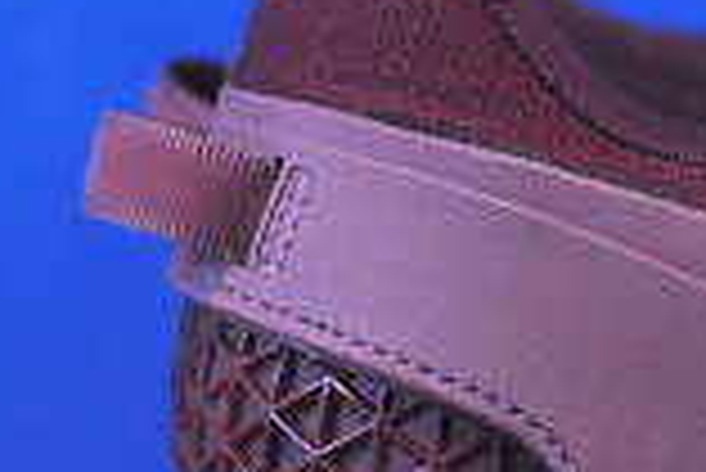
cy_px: 16
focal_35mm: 381
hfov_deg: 5.3
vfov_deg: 3.6
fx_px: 7479
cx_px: 1309
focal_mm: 50
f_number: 2.5
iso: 250
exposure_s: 1/320
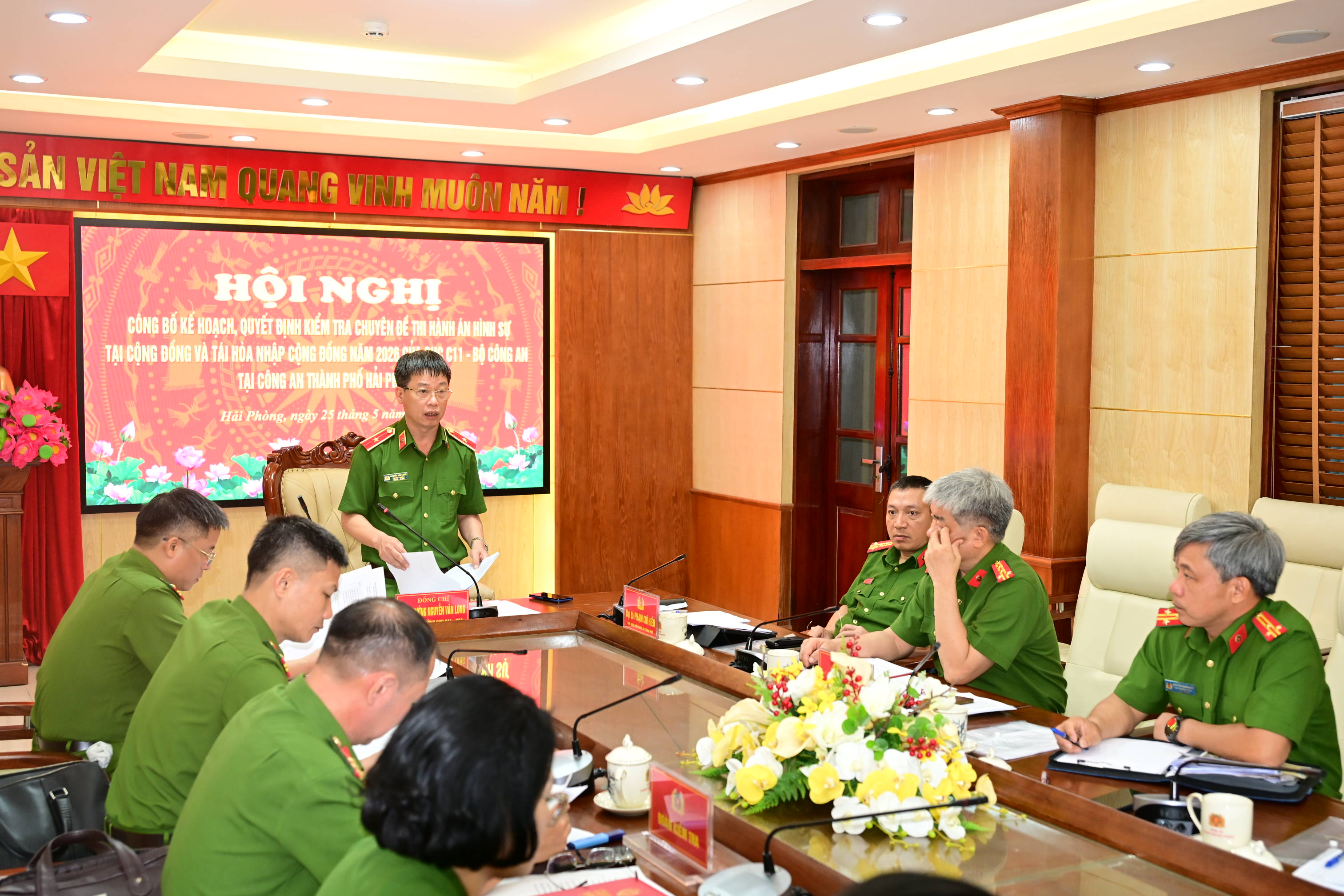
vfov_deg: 34.2
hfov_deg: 49.6
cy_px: 448
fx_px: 1456
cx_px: 672
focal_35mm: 39
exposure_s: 1/125
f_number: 4
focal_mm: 39
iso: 2000
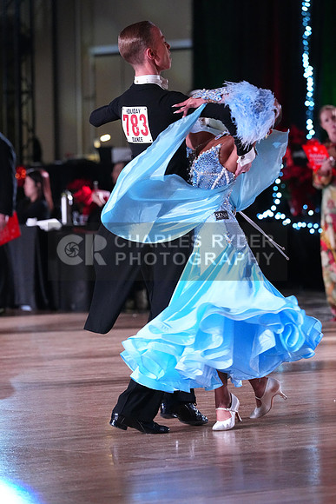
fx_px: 2798
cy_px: 252
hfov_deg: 6.9
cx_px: 168
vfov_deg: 10.3
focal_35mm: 200
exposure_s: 1/400
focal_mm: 200
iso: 10000
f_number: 5
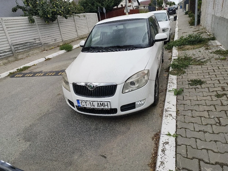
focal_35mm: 23
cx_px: 114
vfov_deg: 58.9
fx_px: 151
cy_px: 86
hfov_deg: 73.9
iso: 50
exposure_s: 1/556
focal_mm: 6.14
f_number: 1.65
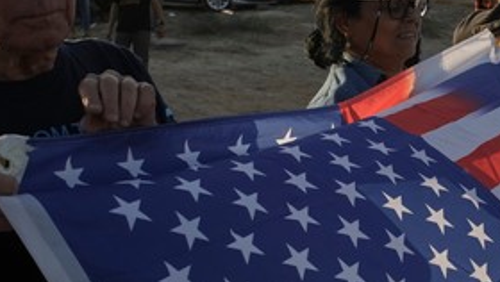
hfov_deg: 24.5
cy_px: 138
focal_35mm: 85
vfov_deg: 14.3
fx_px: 1128
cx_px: 418
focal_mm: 35
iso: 500
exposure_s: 1/800
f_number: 8
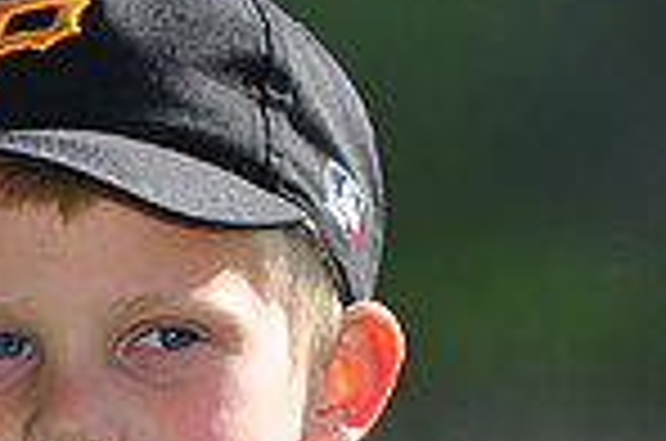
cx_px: 117
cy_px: 657
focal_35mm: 687
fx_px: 12682
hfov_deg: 3.0
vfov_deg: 2.0
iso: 200
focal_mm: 175
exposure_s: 1/1250
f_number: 4
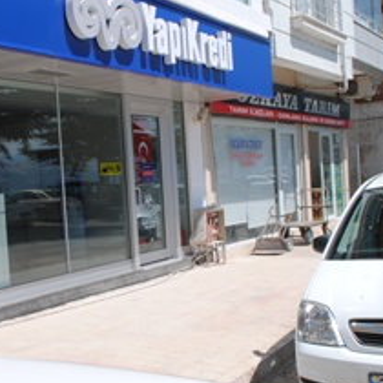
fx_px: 613
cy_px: 212
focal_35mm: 49
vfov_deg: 34.6
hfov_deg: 34.1
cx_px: 104
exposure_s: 1/320
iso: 100
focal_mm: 18
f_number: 9
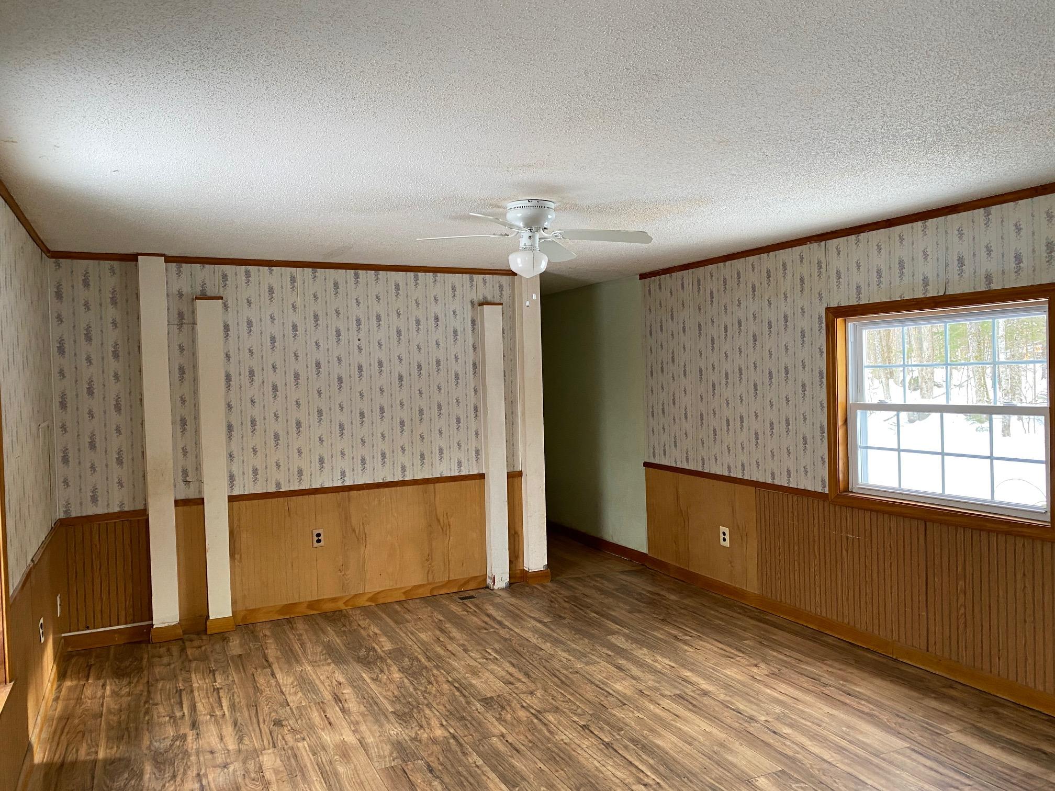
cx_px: 528
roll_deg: +1.8
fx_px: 792
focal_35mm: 26
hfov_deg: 67.3
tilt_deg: +0.6
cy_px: 396
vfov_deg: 53.1
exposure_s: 1/87
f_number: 1.8
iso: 125
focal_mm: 4.25
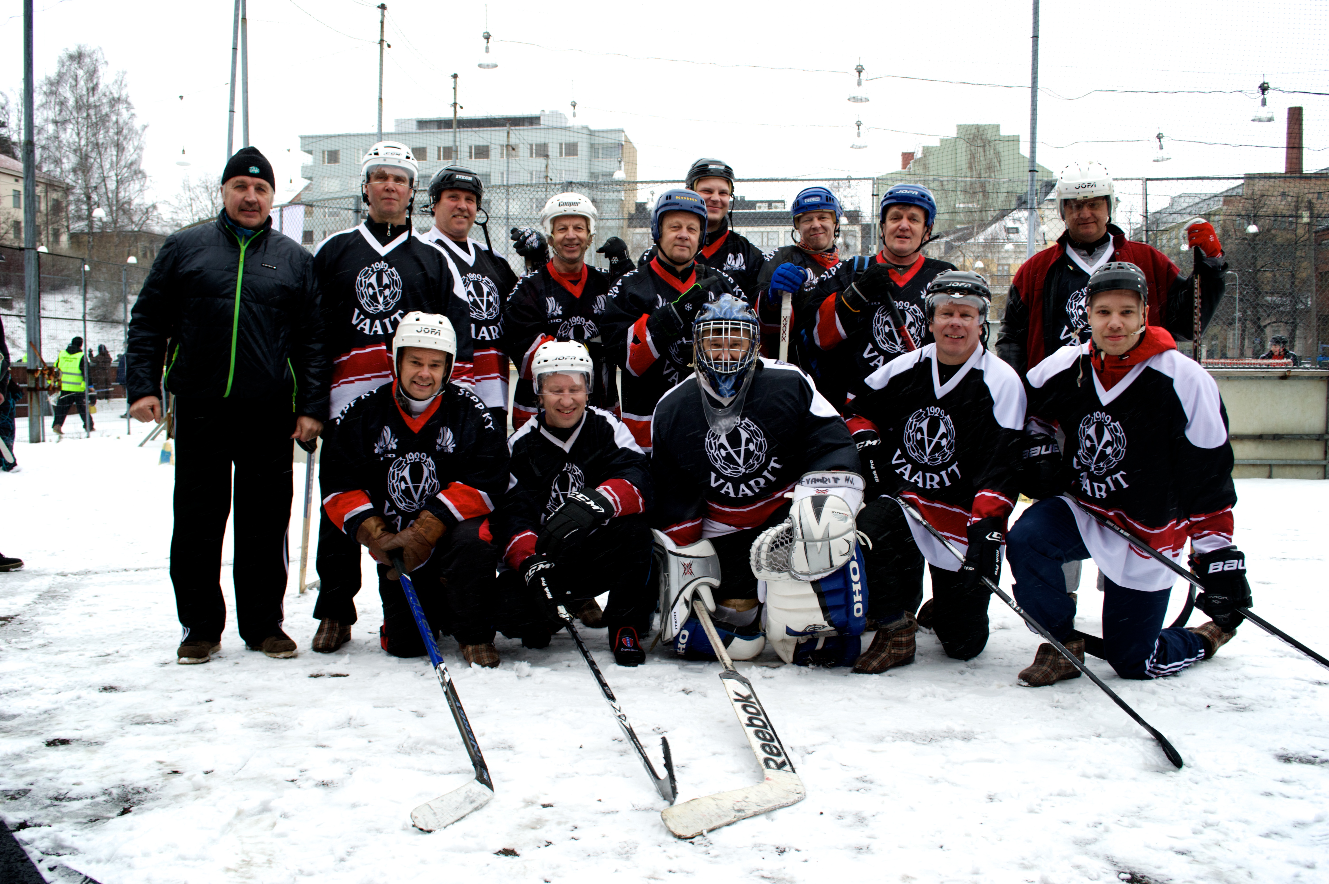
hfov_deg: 62.0
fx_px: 1107
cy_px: 442
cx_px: 664
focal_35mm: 30
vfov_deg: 43.5
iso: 200
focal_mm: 20
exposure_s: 1/160
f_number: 6.3
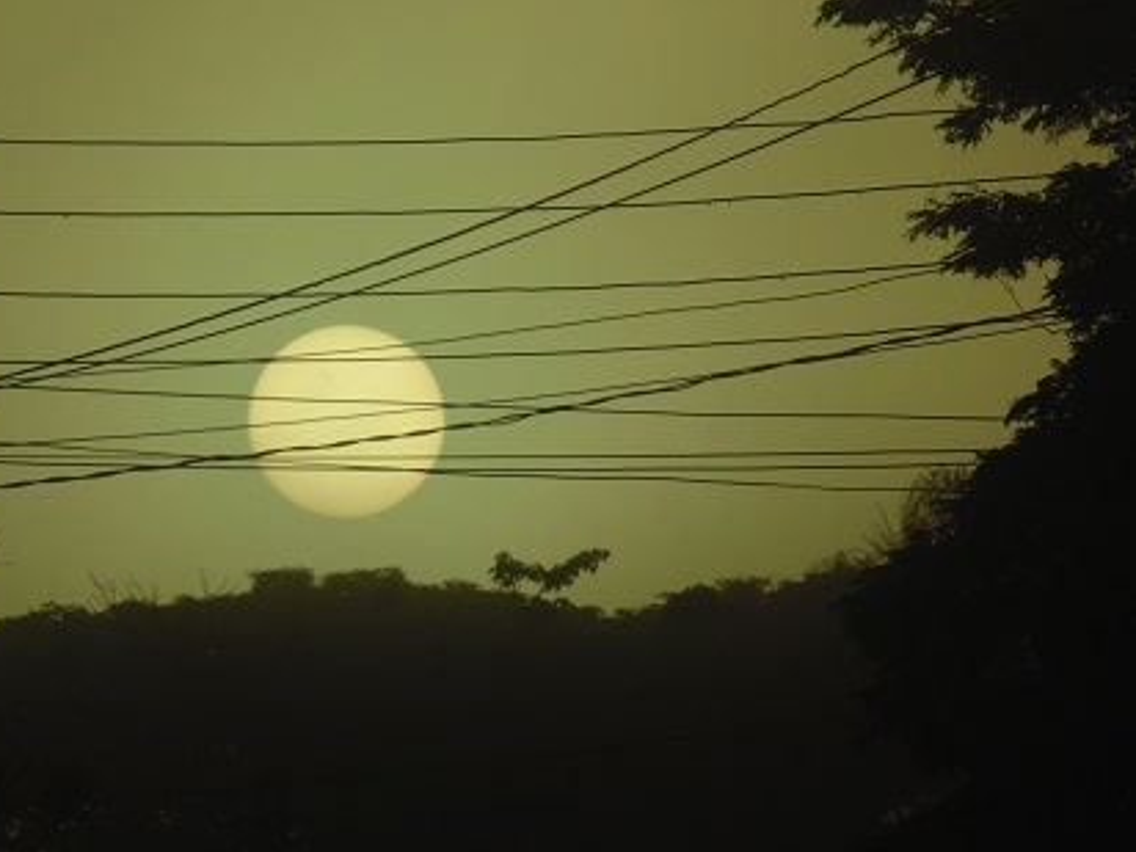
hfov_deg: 3.0
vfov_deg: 2.2
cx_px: 287
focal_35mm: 670
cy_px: 283
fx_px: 21988
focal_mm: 79.9
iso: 80
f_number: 18.8
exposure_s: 1/125
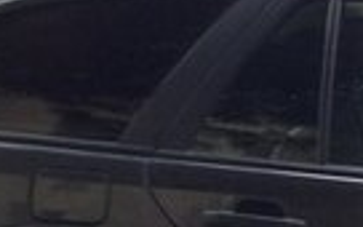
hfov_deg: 11.4
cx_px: 651
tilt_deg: -12.2
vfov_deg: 7.7
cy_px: 258
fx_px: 1682
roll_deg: +0.3
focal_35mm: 170
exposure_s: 1/40
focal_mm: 4.12
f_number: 2.4
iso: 50
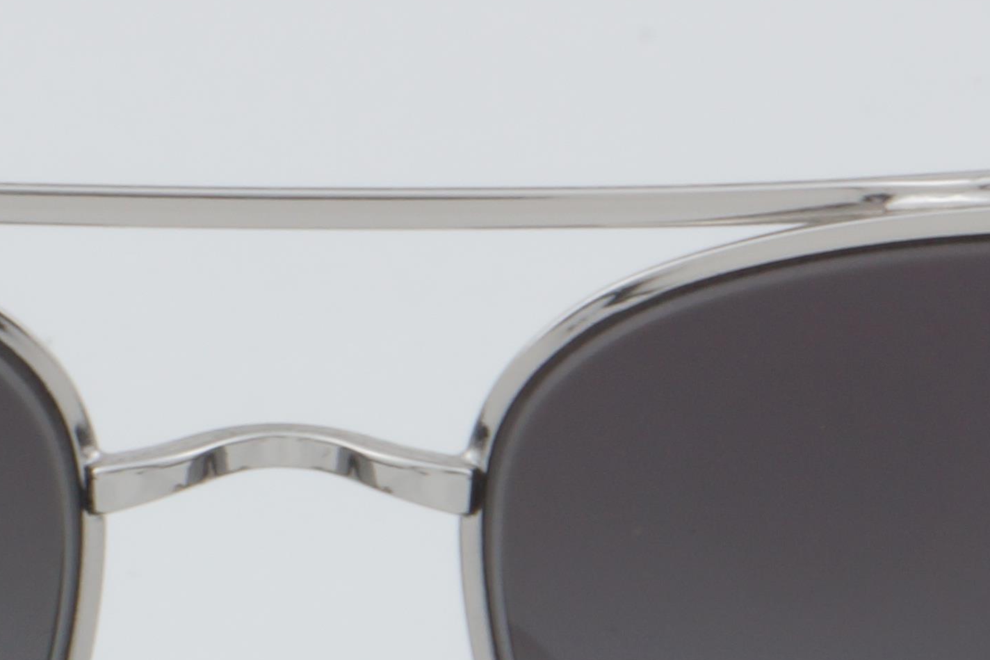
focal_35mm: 316
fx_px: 8688
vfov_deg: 4.3
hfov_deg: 6.5
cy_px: 858
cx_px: 286
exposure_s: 1/3
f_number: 32
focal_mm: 50
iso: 100
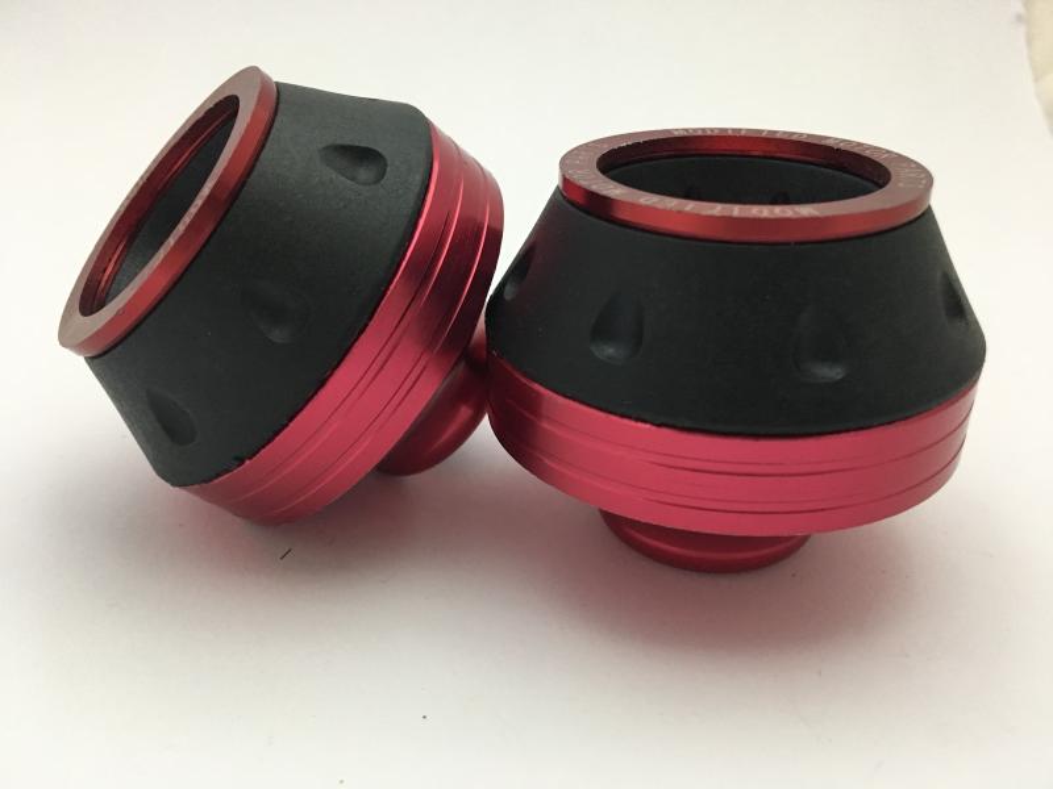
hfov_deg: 61.7
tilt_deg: -25.6
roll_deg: -0.4
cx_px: 526
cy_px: 394
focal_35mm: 29
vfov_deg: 48.2
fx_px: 882
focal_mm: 4.15
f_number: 2.2
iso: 250
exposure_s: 1/30
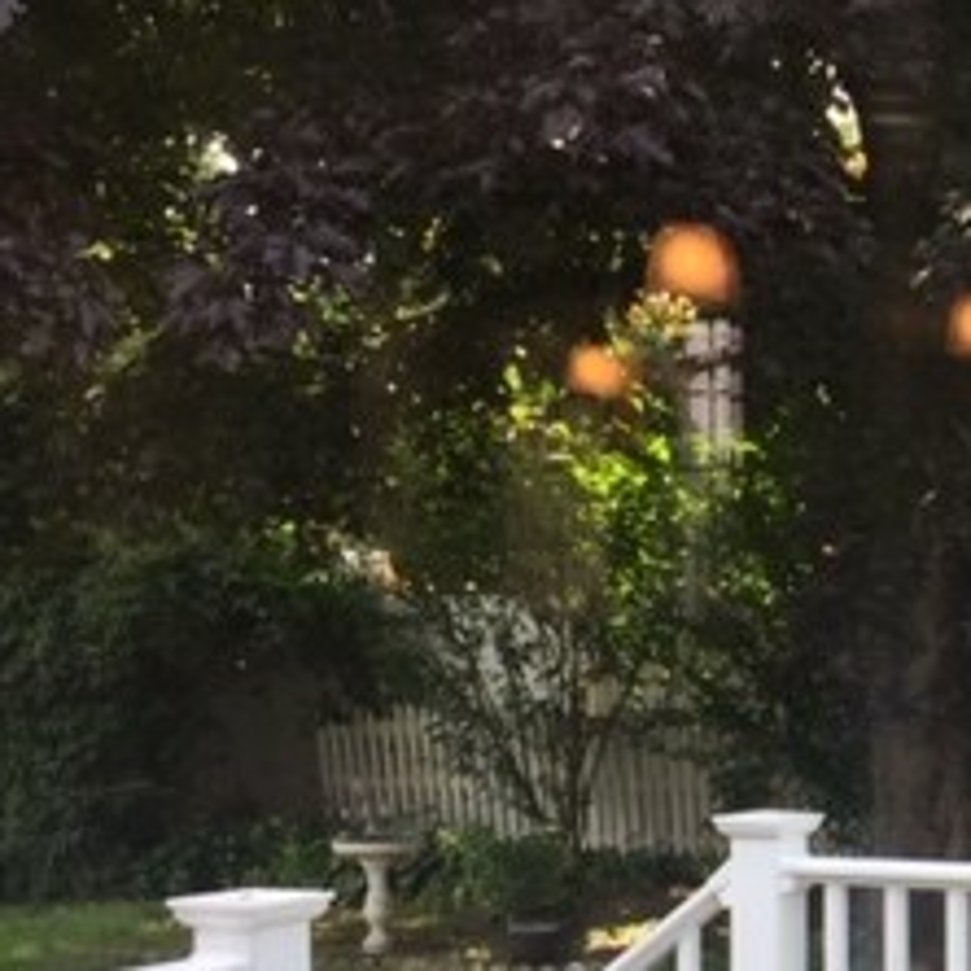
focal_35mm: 74
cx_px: 1260
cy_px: 691
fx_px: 2348
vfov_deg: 23.2
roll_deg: -1.0
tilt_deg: -3.7
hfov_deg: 21.2
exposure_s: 1/172
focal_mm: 4.15
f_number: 2.2
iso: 32
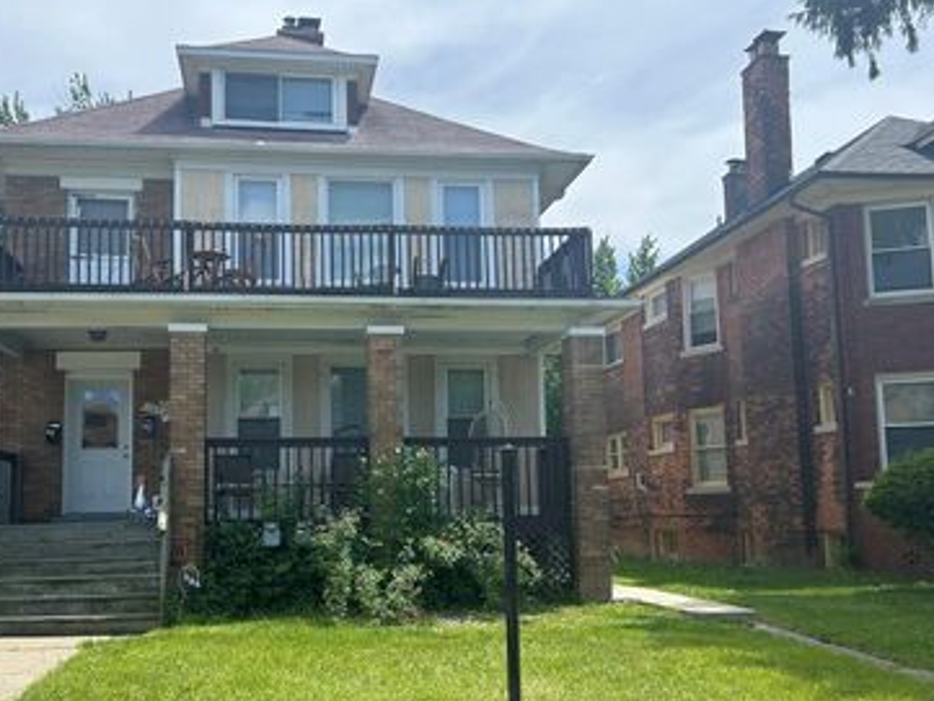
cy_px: 410
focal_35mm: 36
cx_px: 380
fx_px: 972
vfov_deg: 39.6
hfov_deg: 51.1
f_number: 1.5
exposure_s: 1/2513
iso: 50
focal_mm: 5.7
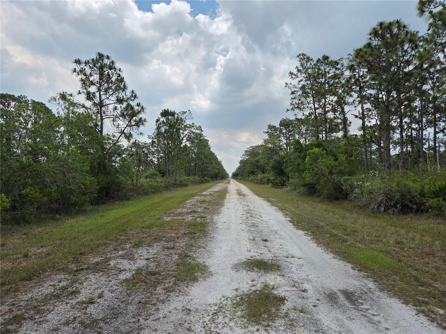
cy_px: 167
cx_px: 223
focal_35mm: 23
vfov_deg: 58.9
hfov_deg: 73.9
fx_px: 296
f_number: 1.8
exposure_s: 1/5699
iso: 80
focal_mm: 5.4
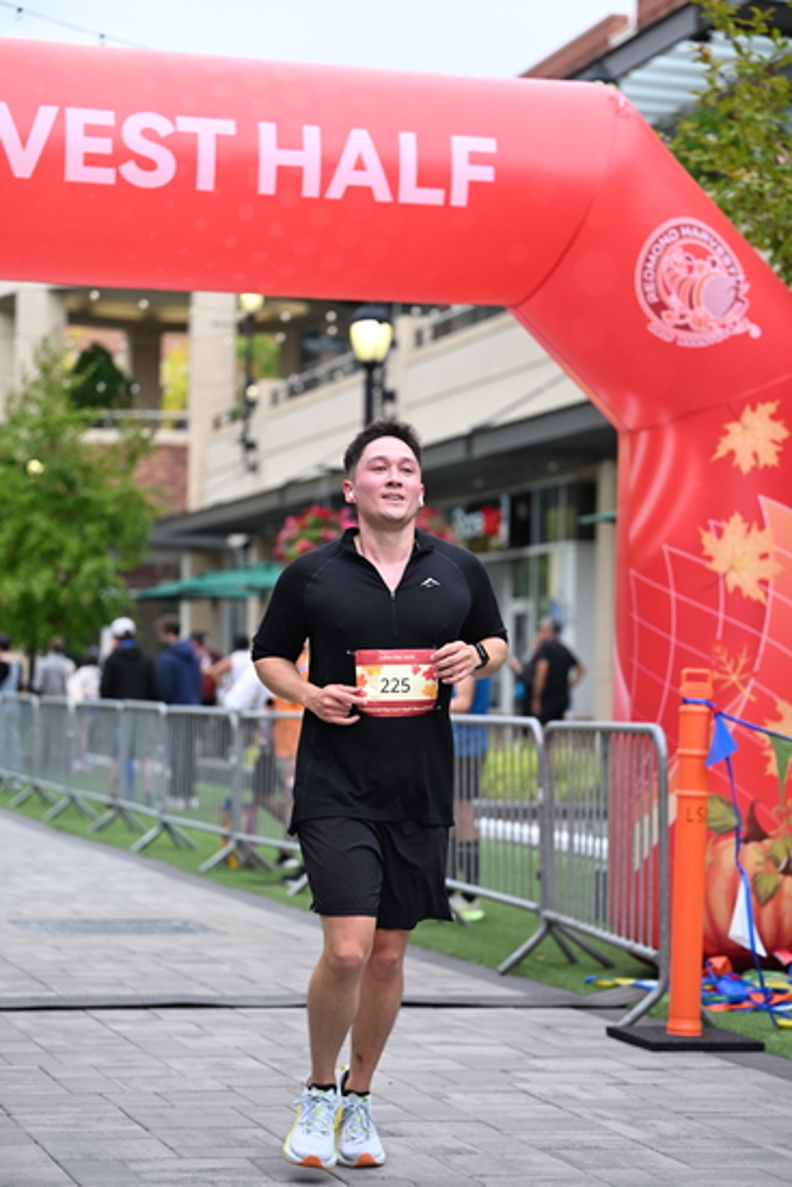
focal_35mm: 82
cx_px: 396
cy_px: 594
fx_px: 2704
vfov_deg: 24.8
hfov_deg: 16.7
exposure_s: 1/2000
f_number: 2.8
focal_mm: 82
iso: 640
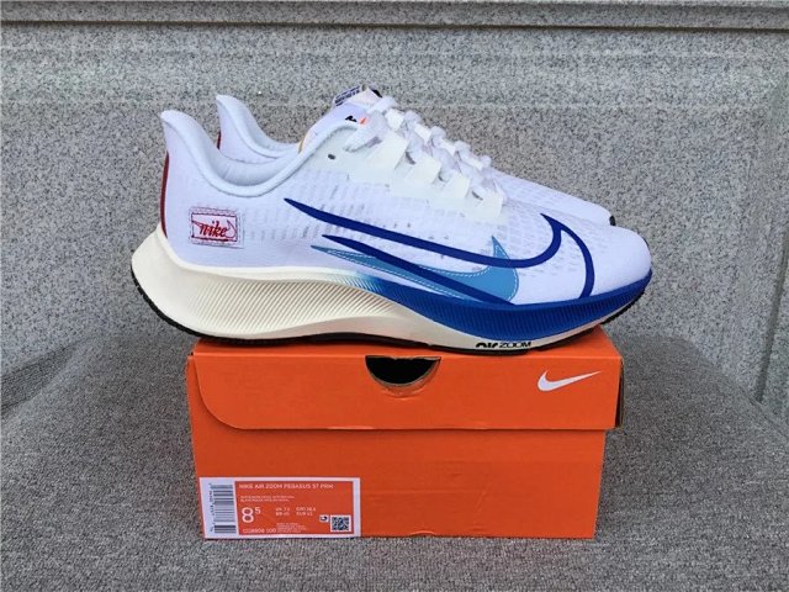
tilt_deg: -18.6
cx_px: 394
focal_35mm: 31
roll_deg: -0.1
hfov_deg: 58.4
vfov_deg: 45.4
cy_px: 296
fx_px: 707
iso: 25
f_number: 2.4
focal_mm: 3.3
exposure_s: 1/554
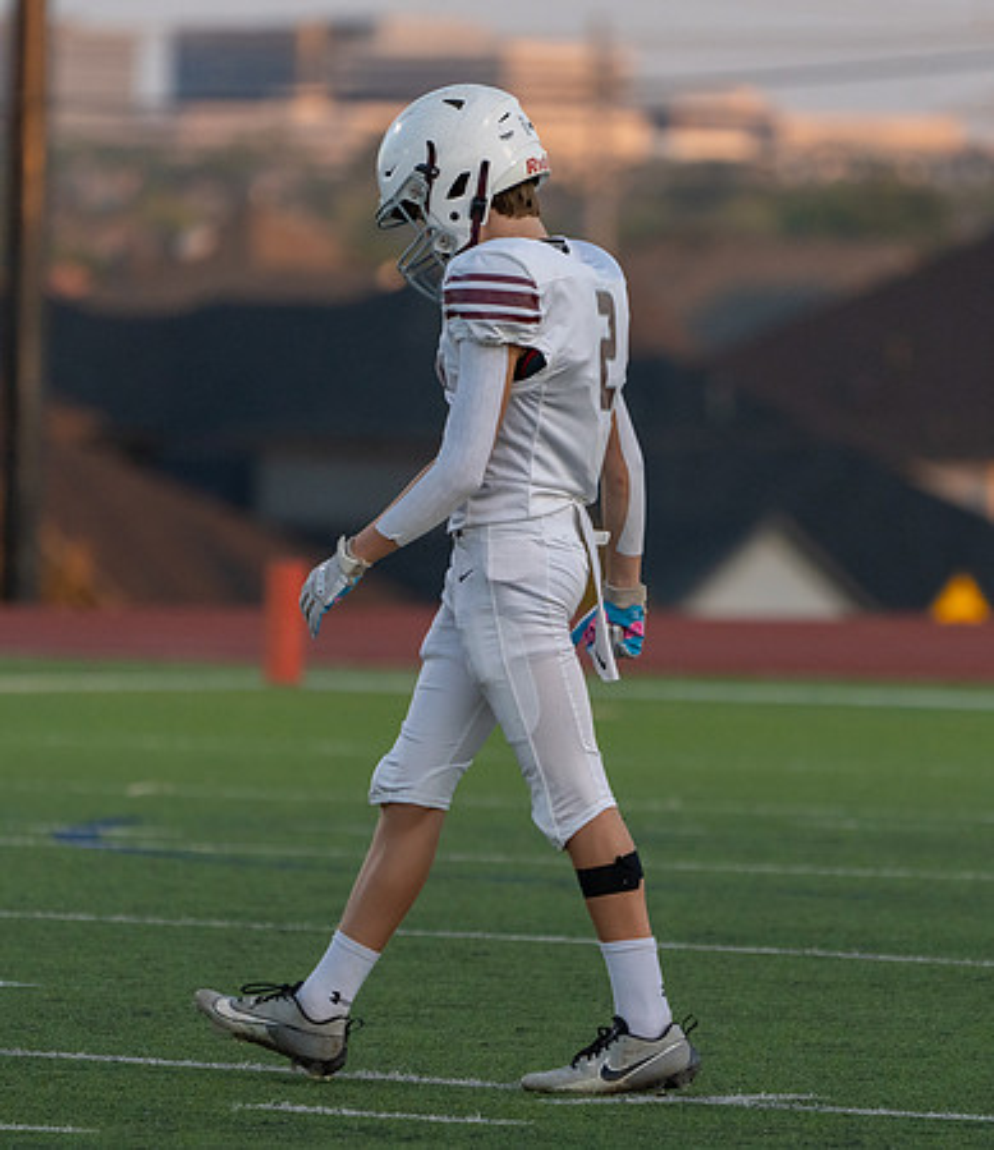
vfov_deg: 3.5
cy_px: 613
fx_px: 18896
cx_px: 651
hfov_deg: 3.0
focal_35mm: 538
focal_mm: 361
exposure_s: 1/1000
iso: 1600
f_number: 5.6
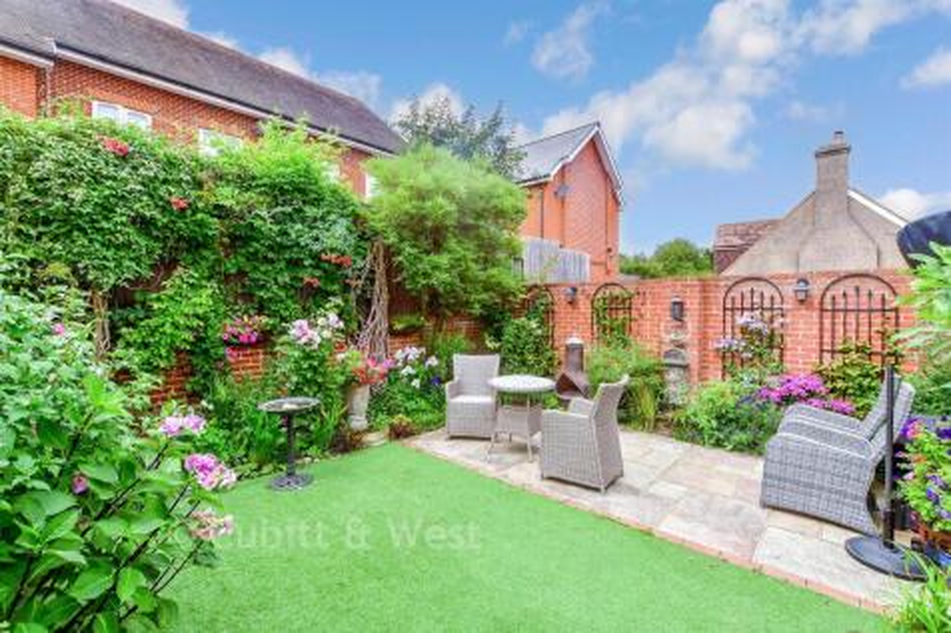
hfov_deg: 100.4
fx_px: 396
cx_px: 476
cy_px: 316
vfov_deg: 77.3
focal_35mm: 15
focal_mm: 10
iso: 250
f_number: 8
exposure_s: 1/250
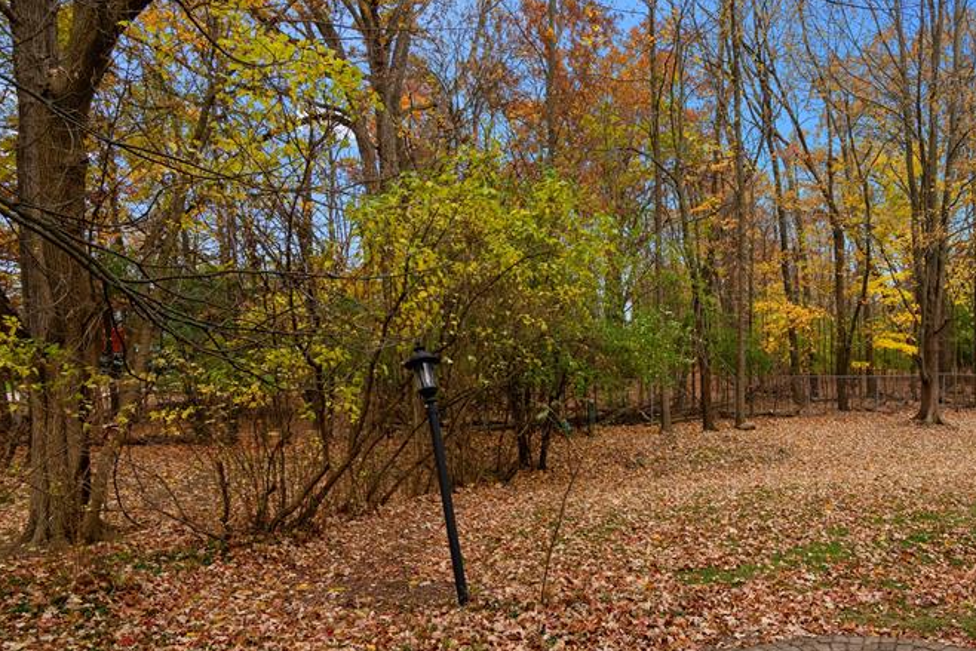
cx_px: 731
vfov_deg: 31.8
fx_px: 1139
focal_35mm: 42
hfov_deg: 44.8
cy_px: 383
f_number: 9
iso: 500
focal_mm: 27
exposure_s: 1/320
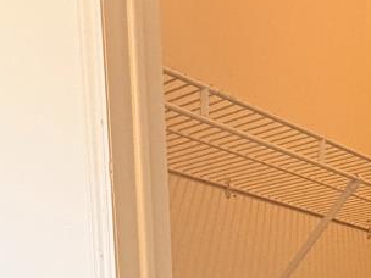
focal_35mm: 69
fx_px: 740
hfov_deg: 28.2
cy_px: 537
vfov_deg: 16.7
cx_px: 188
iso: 250
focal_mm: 2.22
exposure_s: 1/120
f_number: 2.2
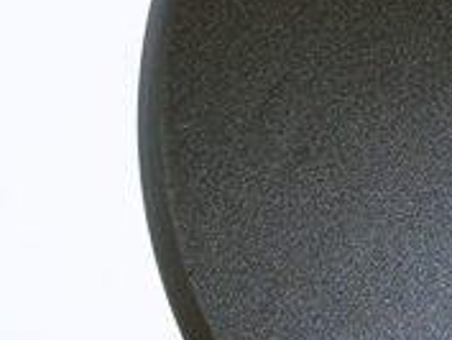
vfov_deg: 9.3
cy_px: 37
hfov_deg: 11.8
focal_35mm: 159
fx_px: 2078
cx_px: 720
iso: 50
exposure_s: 1/60.1
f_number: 4.8
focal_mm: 7.8
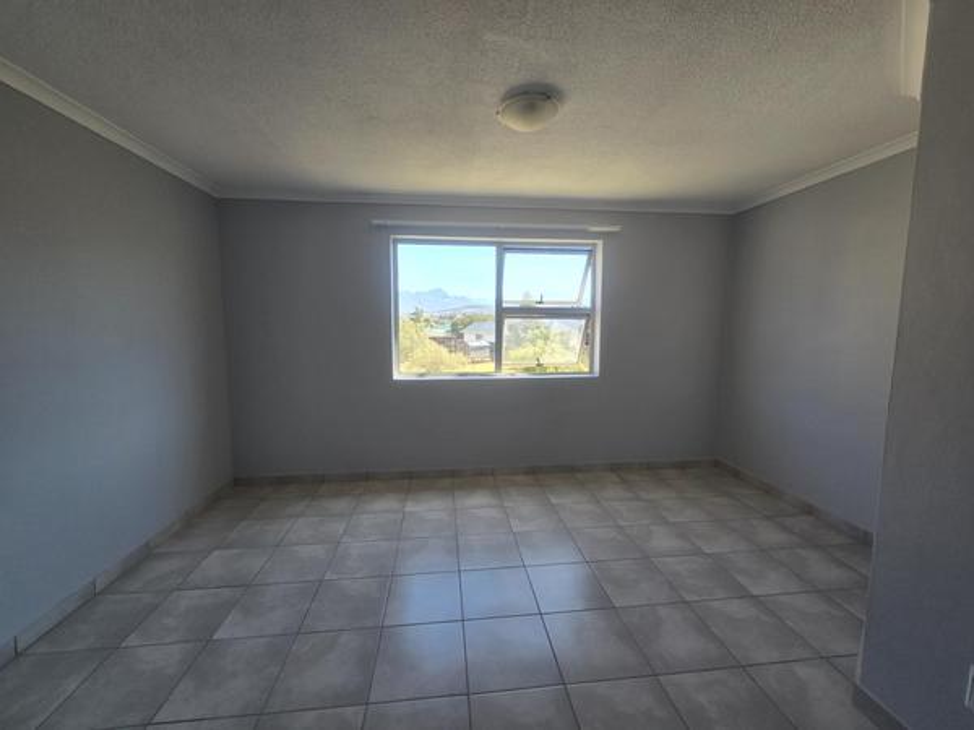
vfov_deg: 89.9
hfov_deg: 106.2
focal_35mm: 13
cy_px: 365
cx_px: 487
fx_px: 366
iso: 50
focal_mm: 2.2
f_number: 2.2
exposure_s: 1/329
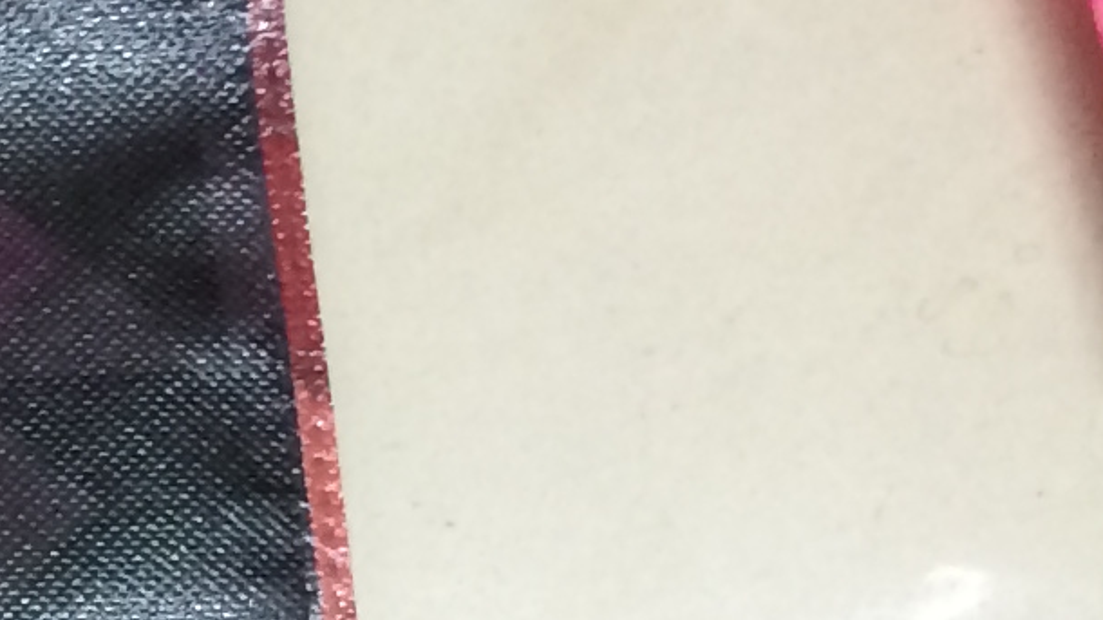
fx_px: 5118
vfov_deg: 6.9
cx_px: -1654
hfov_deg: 10.4
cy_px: 766
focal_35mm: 175
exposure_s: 1/33
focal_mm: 4.12
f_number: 2.2
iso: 200
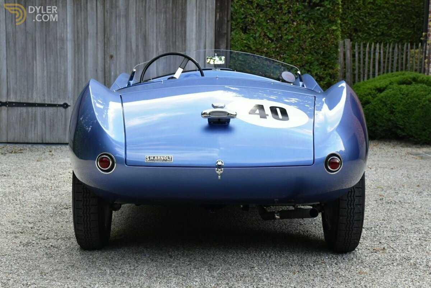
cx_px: 216
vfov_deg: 22.6
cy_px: 144
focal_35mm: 60
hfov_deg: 33.4
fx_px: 718
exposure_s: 1/250
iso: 400
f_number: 5
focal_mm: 40
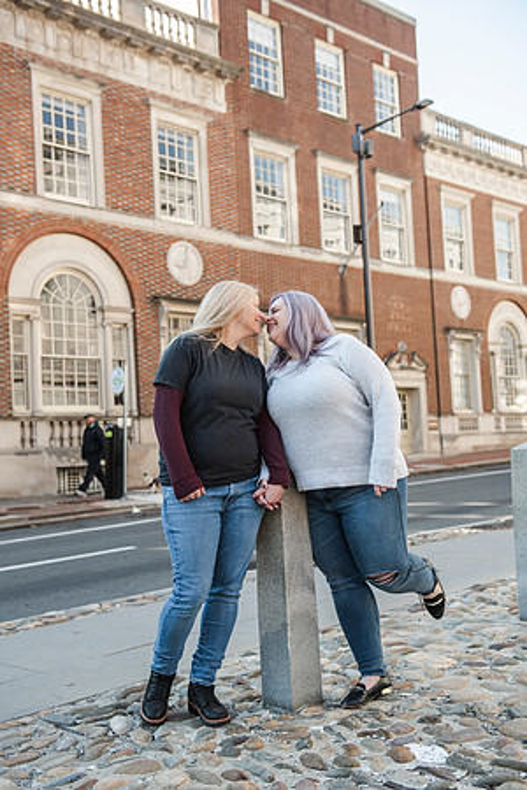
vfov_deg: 48.5
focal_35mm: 40
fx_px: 878
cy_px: 395
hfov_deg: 33.4
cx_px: 264
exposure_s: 1/1000
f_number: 4
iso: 400
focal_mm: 40
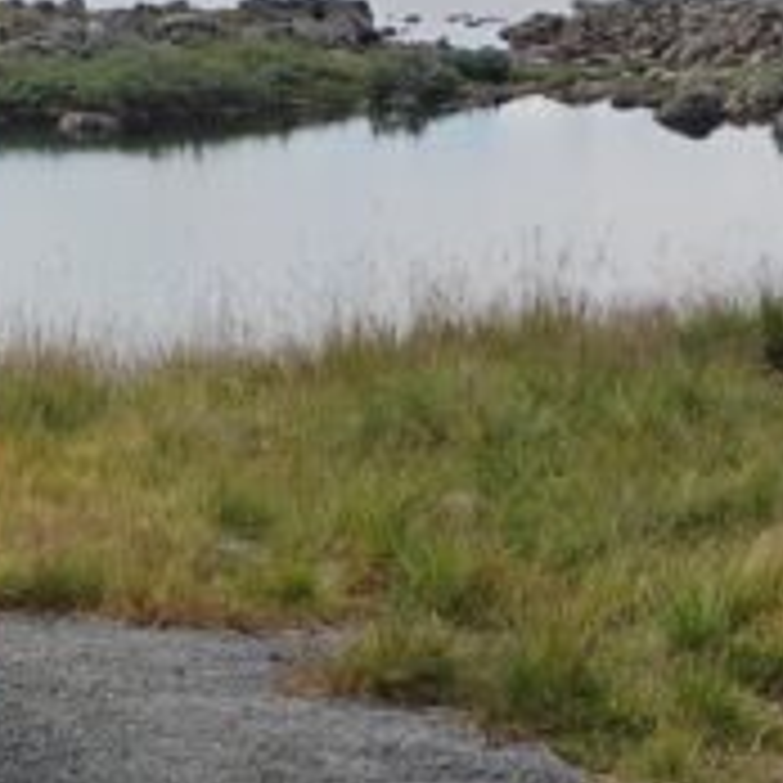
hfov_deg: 15.3
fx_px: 2917
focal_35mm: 114
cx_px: 436
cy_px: 567
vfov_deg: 15.2
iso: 100
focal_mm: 4.26
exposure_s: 1/1421
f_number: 1.8
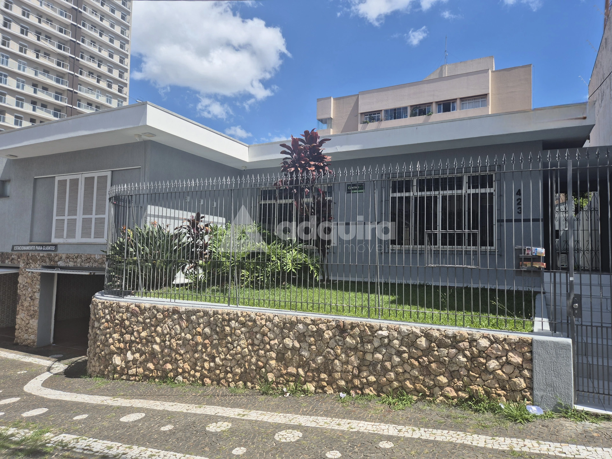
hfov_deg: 73.9
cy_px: 230
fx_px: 407
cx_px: 306
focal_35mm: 23
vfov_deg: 58.9
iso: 25
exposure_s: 1/2000
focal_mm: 5.4
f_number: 1.8
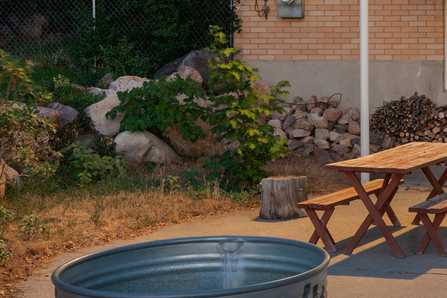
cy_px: 41
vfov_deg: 14.6
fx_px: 1155
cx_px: 614
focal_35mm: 93
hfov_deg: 19.8
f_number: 4
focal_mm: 30
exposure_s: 1/2.5
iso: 640
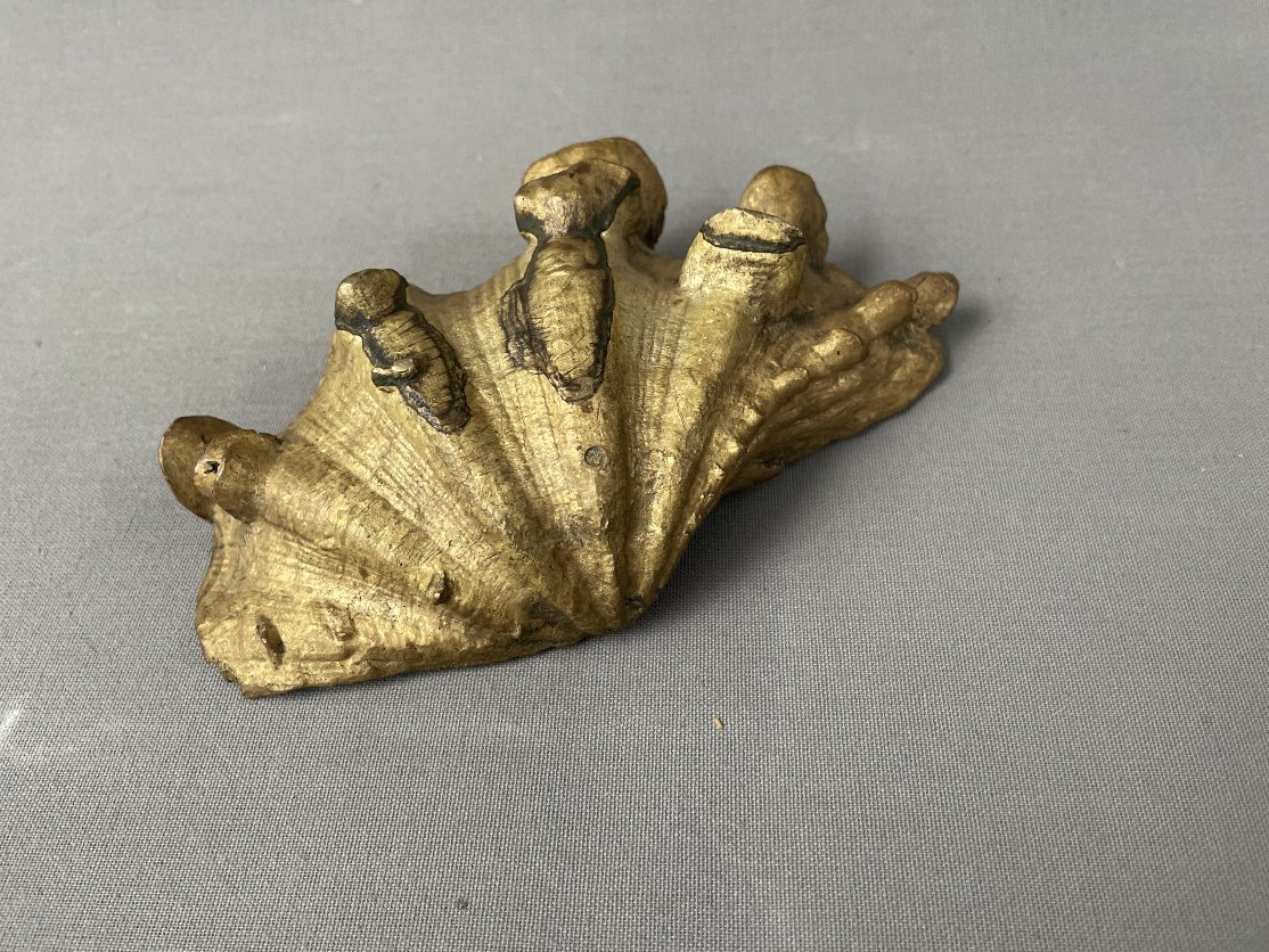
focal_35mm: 28
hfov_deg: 63.4
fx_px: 1027
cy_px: 490
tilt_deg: -49.9
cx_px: 597
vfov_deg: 49.8
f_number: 1.6
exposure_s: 1/60
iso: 160
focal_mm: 4.2
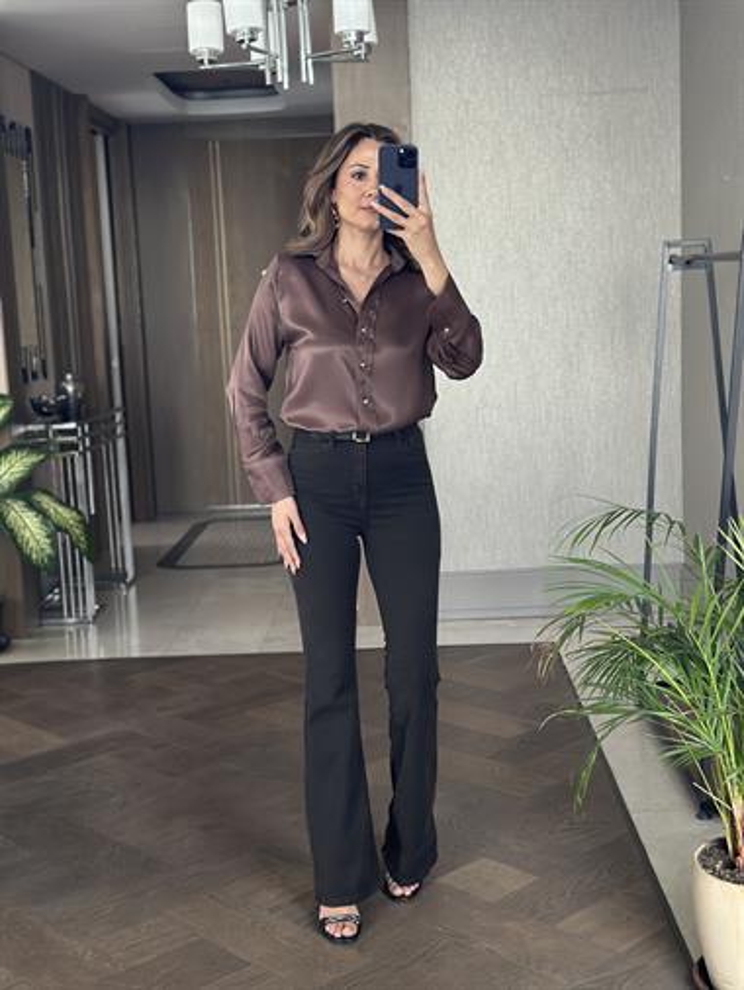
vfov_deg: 39.6
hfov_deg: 30.3
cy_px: 495
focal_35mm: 48
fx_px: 1374
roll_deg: +2.9
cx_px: 372
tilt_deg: -18.5
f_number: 1.78
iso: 400
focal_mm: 6.86
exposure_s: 1/58
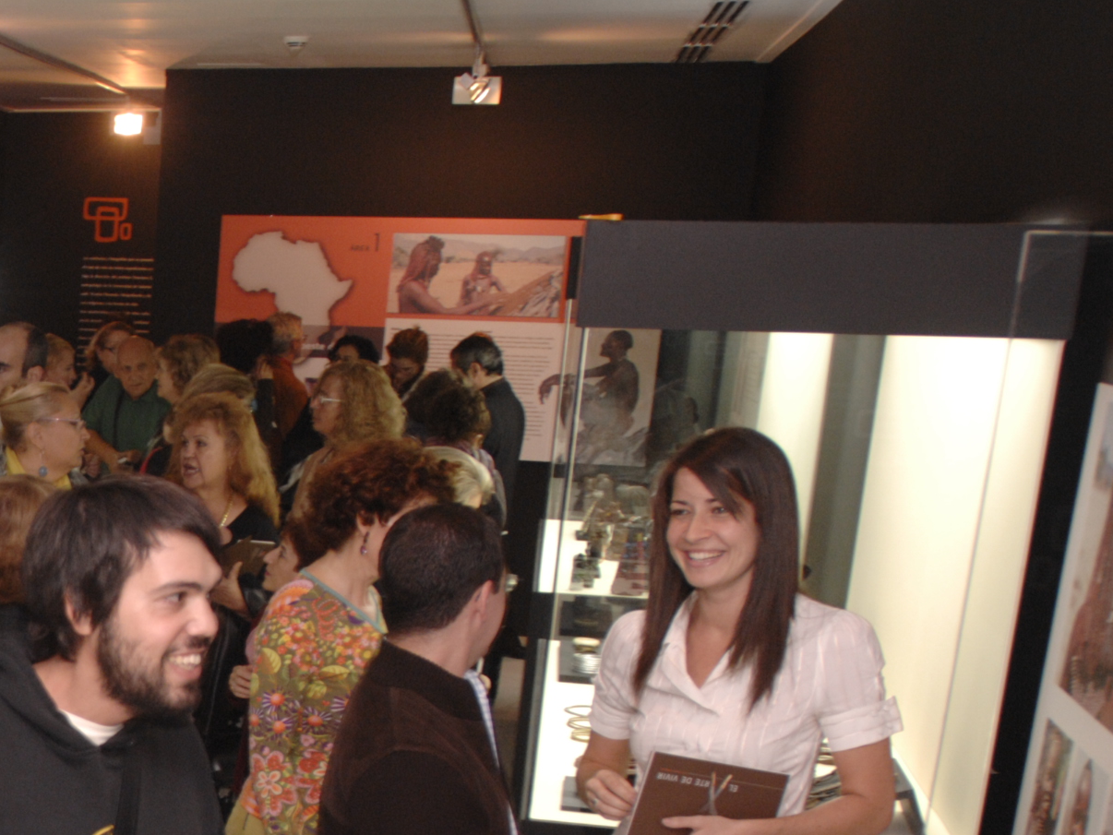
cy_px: 880
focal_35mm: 65
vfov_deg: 21.5
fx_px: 2099
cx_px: -365
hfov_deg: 25.3
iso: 320
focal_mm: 17
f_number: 4.5
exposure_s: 1/30
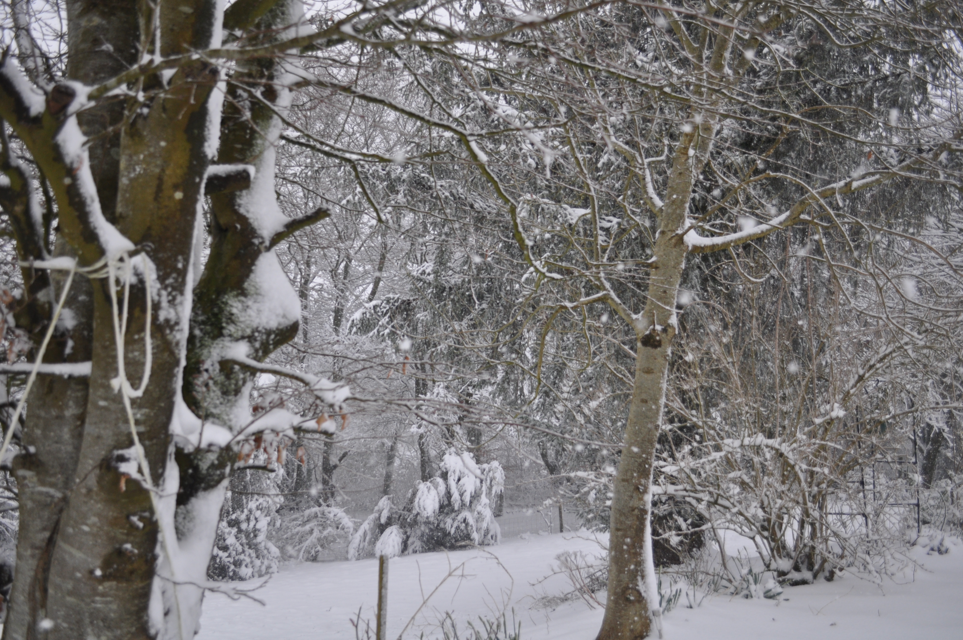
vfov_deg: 39.9
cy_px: 320
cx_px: 482
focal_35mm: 33
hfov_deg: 57.3
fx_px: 882
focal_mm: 22
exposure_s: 1/1000
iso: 400
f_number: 4
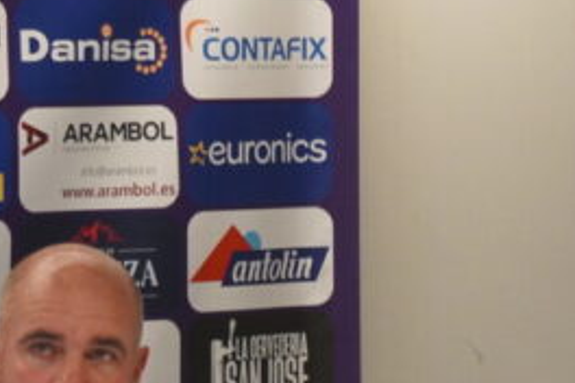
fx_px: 3482
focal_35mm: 218
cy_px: 522
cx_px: 28
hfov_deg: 9.4
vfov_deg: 6.2
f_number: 5.6
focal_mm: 50
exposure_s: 1/160
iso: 2500
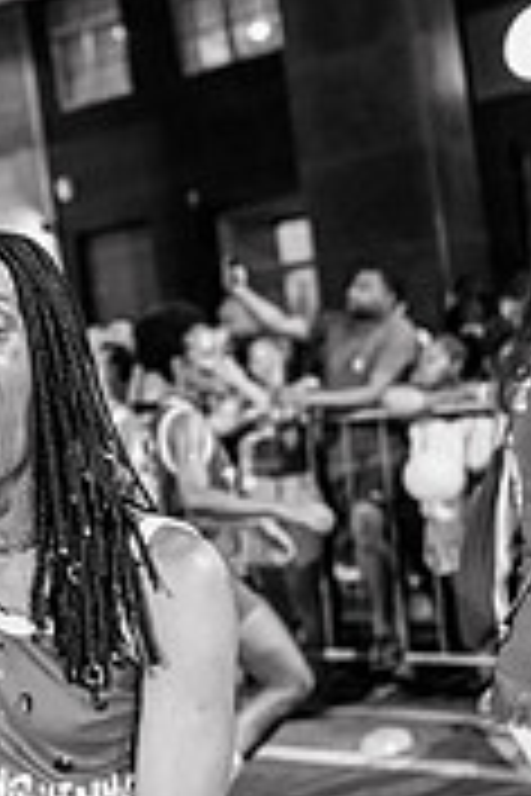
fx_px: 1350
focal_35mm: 61
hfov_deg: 21.2
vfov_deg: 32.9
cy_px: 387
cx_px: -45
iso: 5000
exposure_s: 1/200
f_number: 1.8
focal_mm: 24
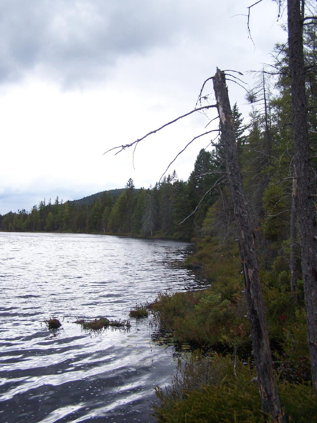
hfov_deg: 37.7
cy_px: 212
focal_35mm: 38
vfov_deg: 49.0
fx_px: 464
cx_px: 158
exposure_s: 1/640
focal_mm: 6.3
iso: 200
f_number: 2.8
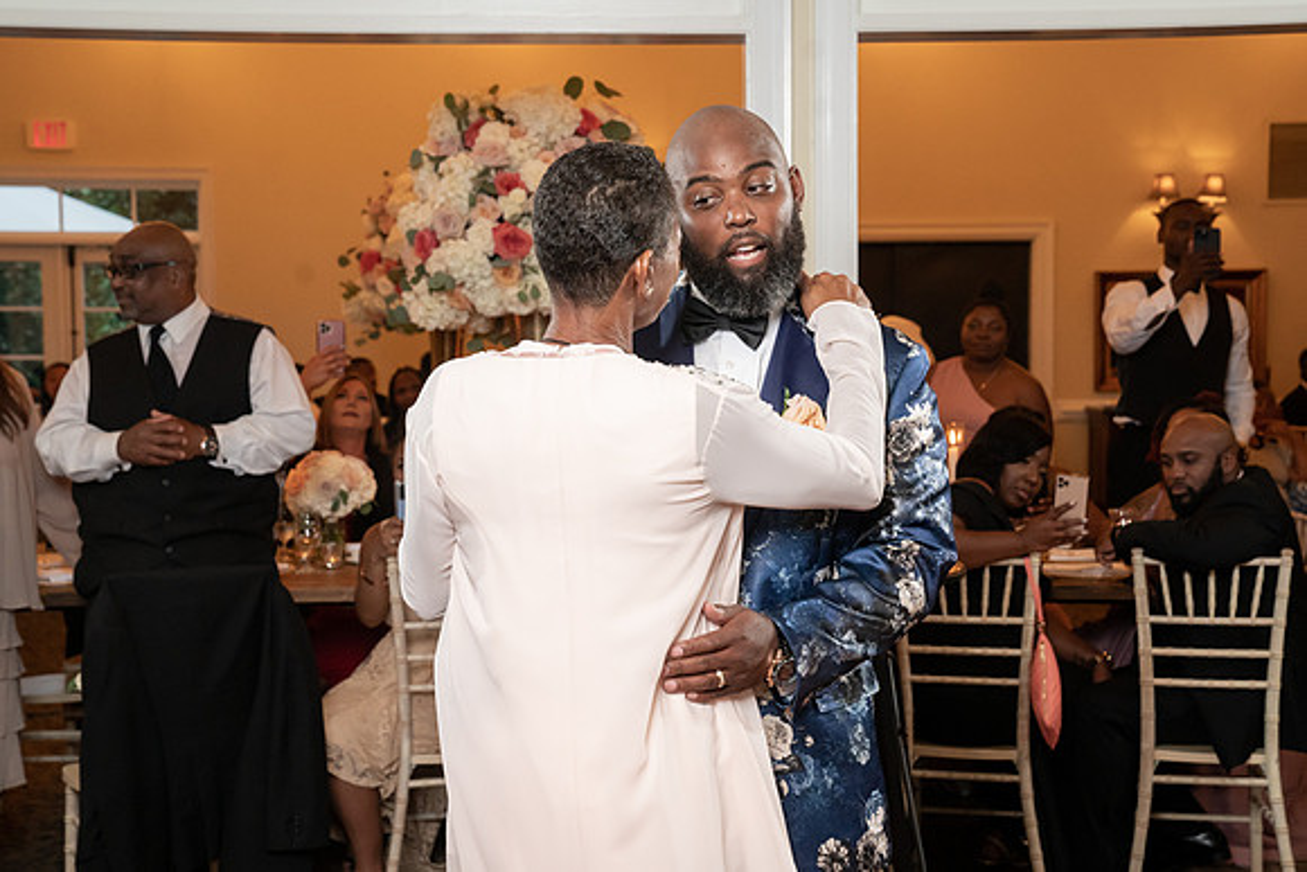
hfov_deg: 35.4
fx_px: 2046
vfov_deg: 24.1
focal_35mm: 56
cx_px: 653
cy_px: 420
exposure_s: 1/200
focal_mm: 53
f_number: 5.6
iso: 4000
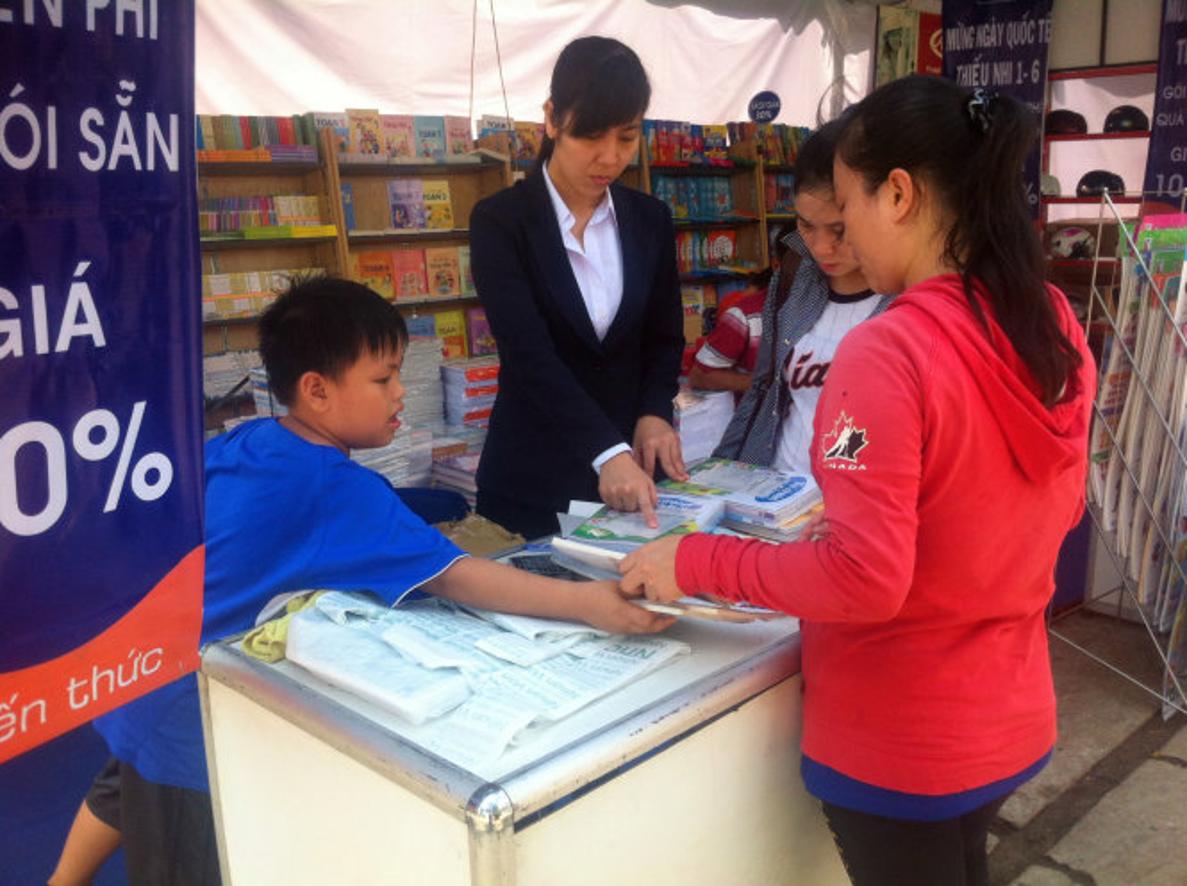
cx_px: 594
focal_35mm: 35
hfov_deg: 52.7
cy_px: 443
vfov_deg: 40.6
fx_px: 1198
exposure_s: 1/293
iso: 80
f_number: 2.8
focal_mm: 3.85
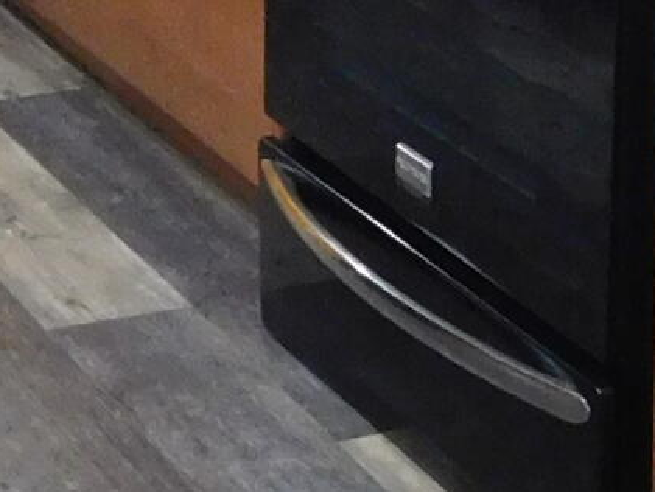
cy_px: -428
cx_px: 212
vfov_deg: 8.7
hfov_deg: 12.0
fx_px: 3104
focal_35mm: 164
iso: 400
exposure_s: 1/13
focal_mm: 4
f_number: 3
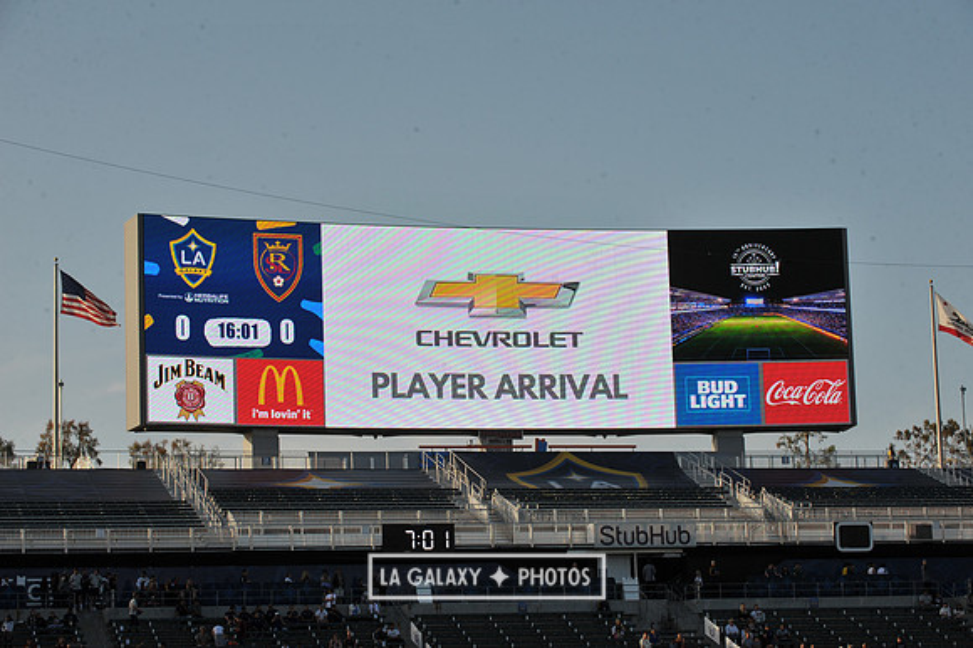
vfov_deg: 13.4
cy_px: 324
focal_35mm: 102
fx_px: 2755
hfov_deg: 20.0
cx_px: 486
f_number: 13
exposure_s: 1/640
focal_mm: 102
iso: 400
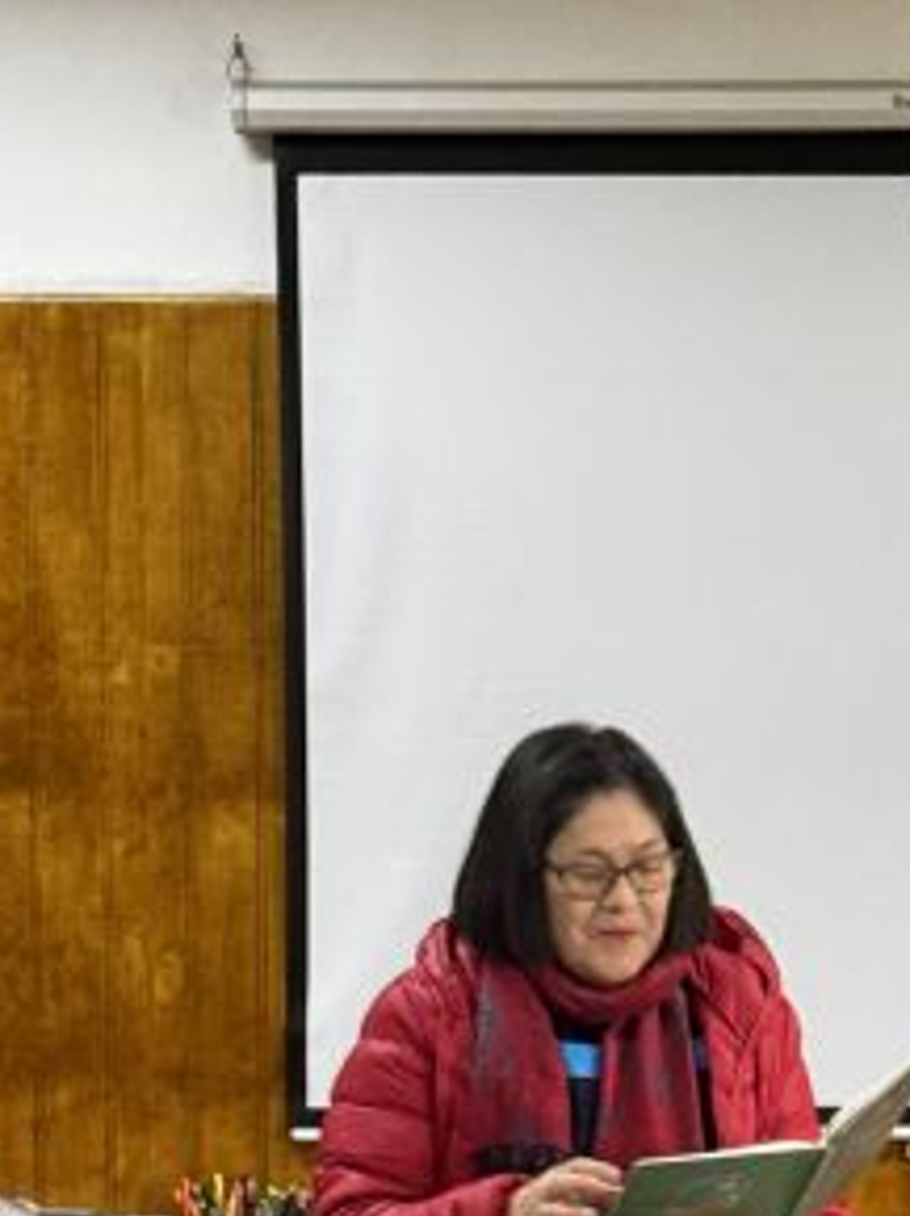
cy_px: 1189
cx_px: 811
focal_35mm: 147
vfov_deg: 13.3
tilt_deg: -3.6
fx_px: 5160
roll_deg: -0.5
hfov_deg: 10.0
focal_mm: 6.76
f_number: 1.78
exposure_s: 1/46
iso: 250
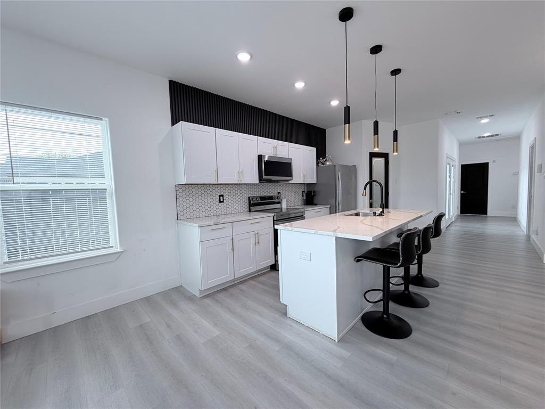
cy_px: 204
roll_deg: +2.1
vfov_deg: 85.7
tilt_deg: -4.3
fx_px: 220
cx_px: 272
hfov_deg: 102.1
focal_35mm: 14
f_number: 2.2
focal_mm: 2.22
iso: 80
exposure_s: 1/120
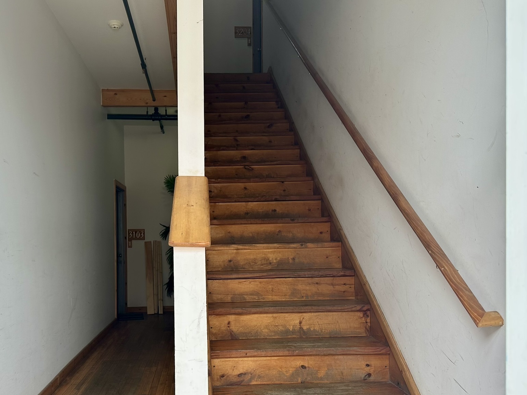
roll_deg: +0.2
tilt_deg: -1.3
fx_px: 487
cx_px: 219
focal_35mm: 32
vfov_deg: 43.7
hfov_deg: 56.5
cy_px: 251
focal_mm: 6.86
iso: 64
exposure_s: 1/127
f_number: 1.78
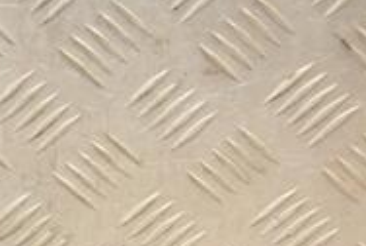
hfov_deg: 10.5
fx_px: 1945
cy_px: 383
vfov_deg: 7.1
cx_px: -132
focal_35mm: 191
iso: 800
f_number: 5.6
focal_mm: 40
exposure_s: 1/200
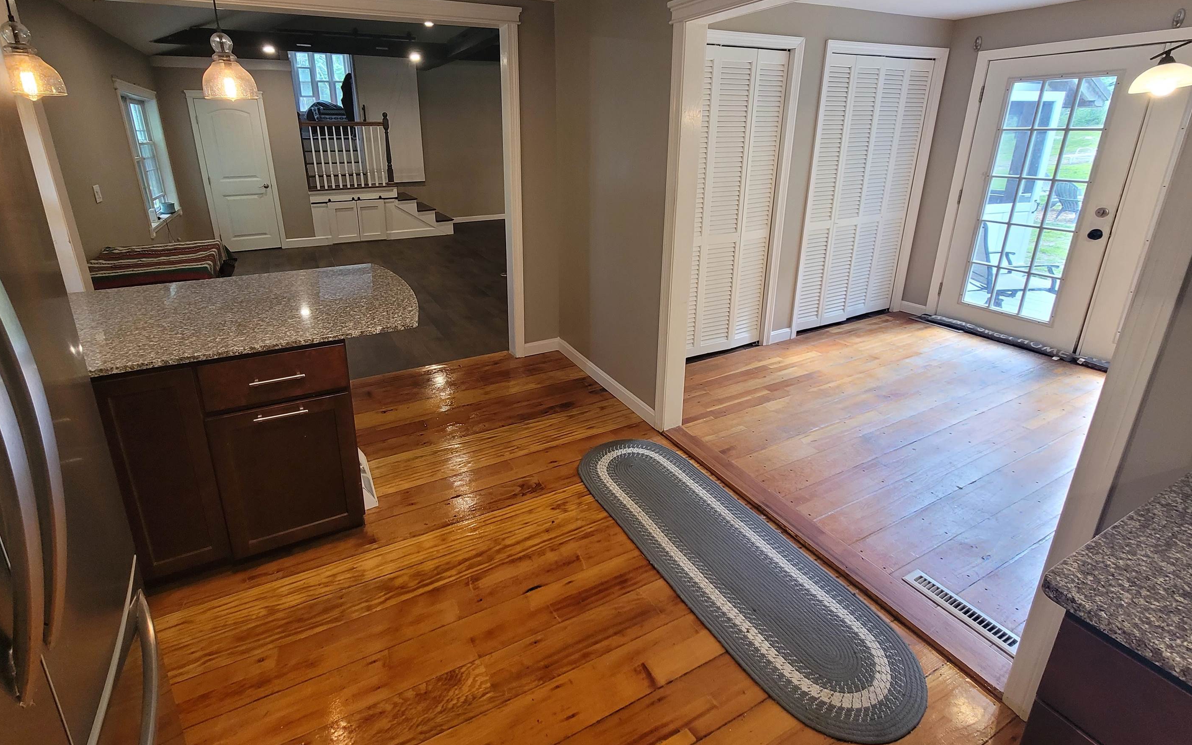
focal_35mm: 15
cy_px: 287
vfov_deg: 73.7
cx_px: 545
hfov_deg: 101.2
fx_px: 487
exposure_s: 1/60
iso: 200
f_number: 2.2
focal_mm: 2.2
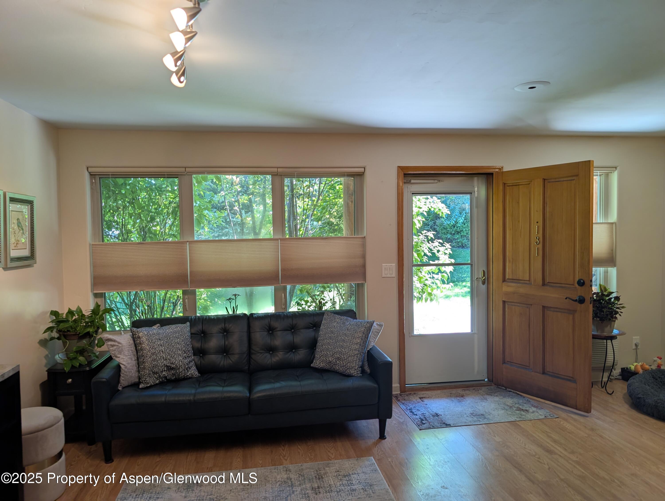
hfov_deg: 71.5
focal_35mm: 24
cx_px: 332
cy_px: 250
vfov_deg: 56.9
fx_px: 462
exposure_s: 1/40
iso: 27
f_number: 1.68
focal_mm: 6.9
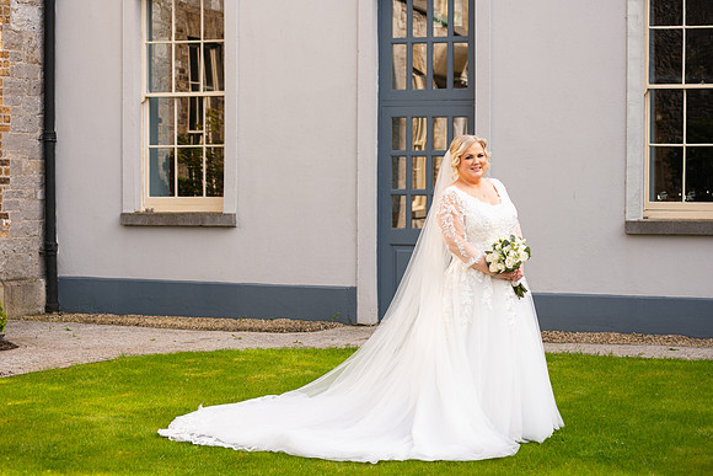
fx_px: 1585
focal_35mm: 80
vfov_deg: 17.1
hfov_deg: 25.4
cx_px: 356
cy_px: 238
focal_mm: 80
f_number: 3.5
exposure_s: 1/320
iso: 160
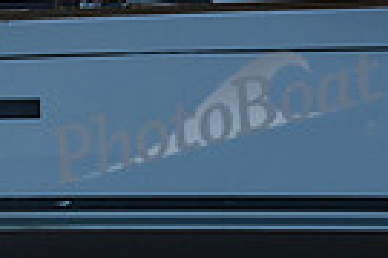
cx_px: -95
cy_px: 1
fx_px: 3233
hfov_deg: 6.8
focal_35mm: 300
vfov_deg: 4.6
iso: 250
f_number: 7.1
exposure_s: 1/1600
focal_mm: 70
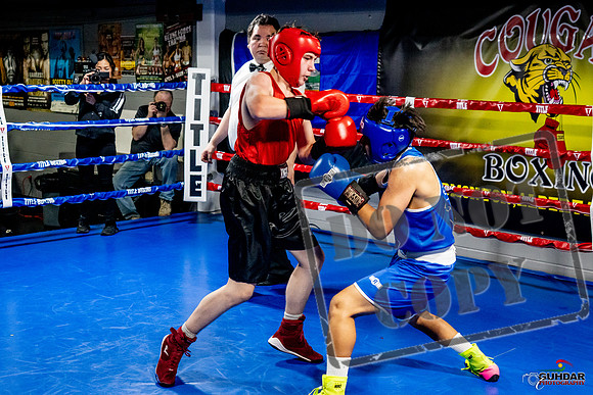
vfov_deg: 26.0
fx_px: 857
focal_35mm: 52
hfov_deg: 38.2
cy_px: 198
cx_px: 296
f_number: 2.8
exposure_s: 1/800
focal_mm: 35
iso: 5000
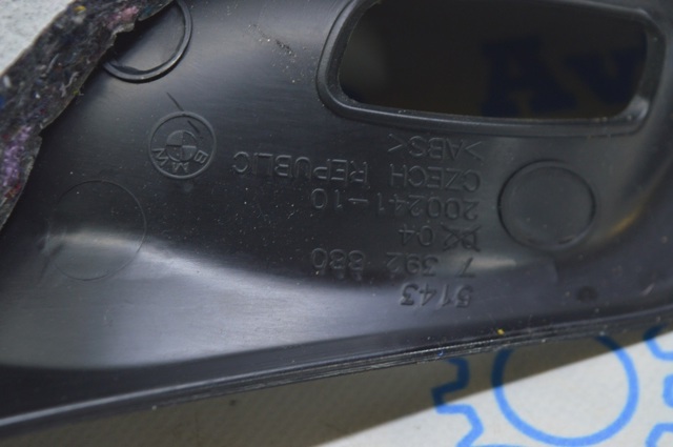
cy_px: 224
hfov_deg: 27.0
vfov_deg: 18.1
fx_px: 1400
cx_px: 336
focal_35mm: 75
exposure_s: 1/20
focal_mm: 50
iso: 400
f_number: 5.6
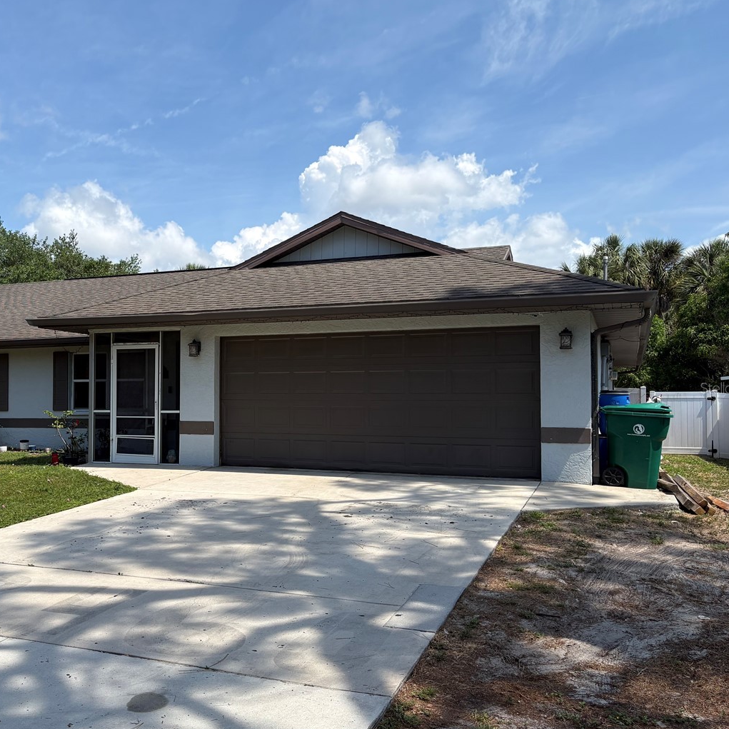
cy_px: 388
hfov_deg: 44.7
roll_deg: -0.4
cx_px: 196
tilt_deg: +2.5
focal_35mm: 36
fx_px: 858
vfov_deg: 46.0
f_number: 1.6
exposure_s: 1/3448
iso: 50
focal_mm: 5.96
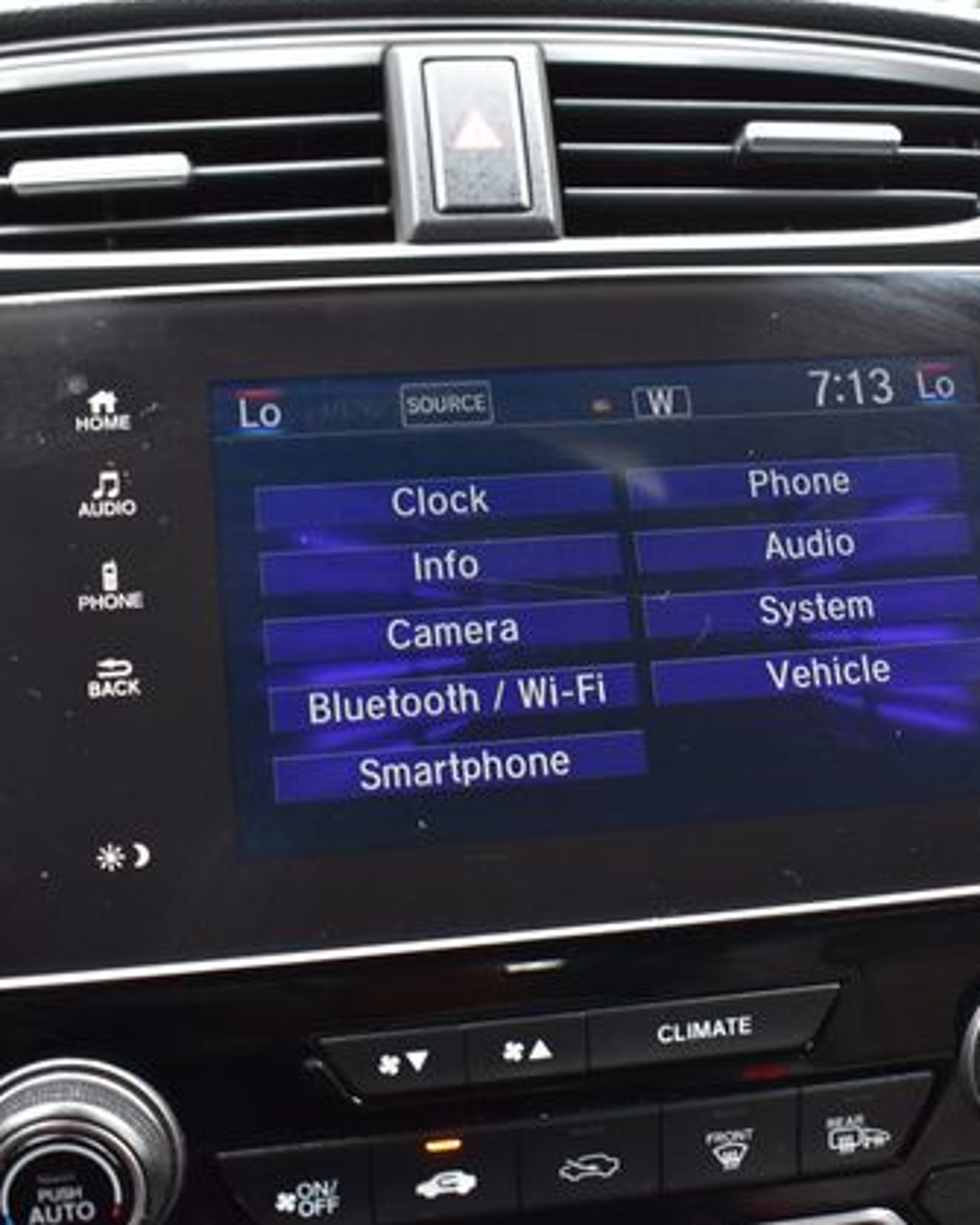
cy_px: 605
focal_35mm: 54
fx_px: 1948
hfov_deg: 28.1
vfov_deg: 34.9
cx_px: 649
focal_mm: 25
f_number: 7.1
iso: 400
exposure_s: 1/40
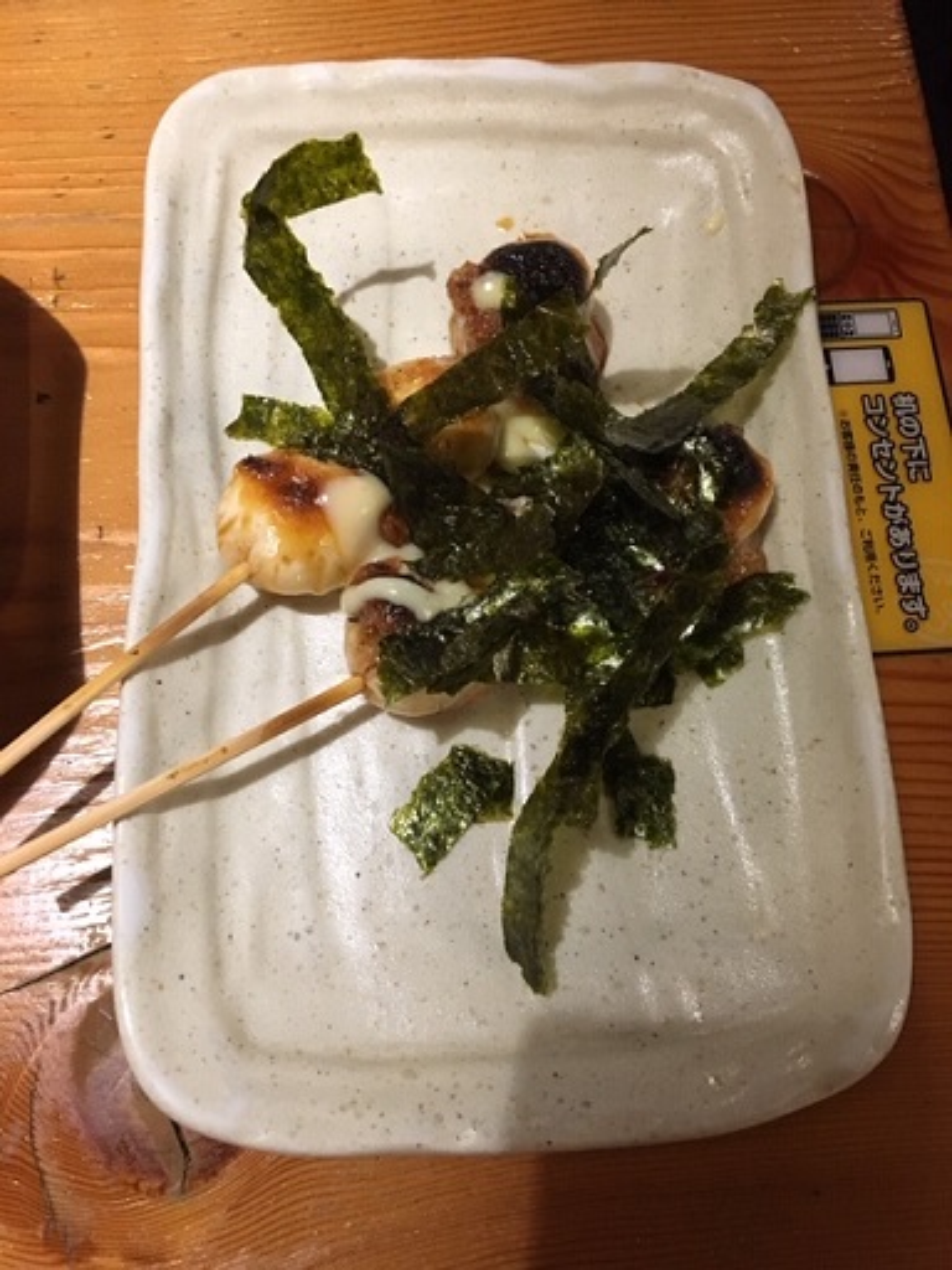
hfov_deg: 48.2
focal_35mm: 29
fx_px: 1063
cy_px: 635
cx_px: 476
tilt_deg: -72.7
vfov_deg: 61.7
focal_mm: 4.15
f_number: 2.2
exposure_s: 1/30
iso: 200
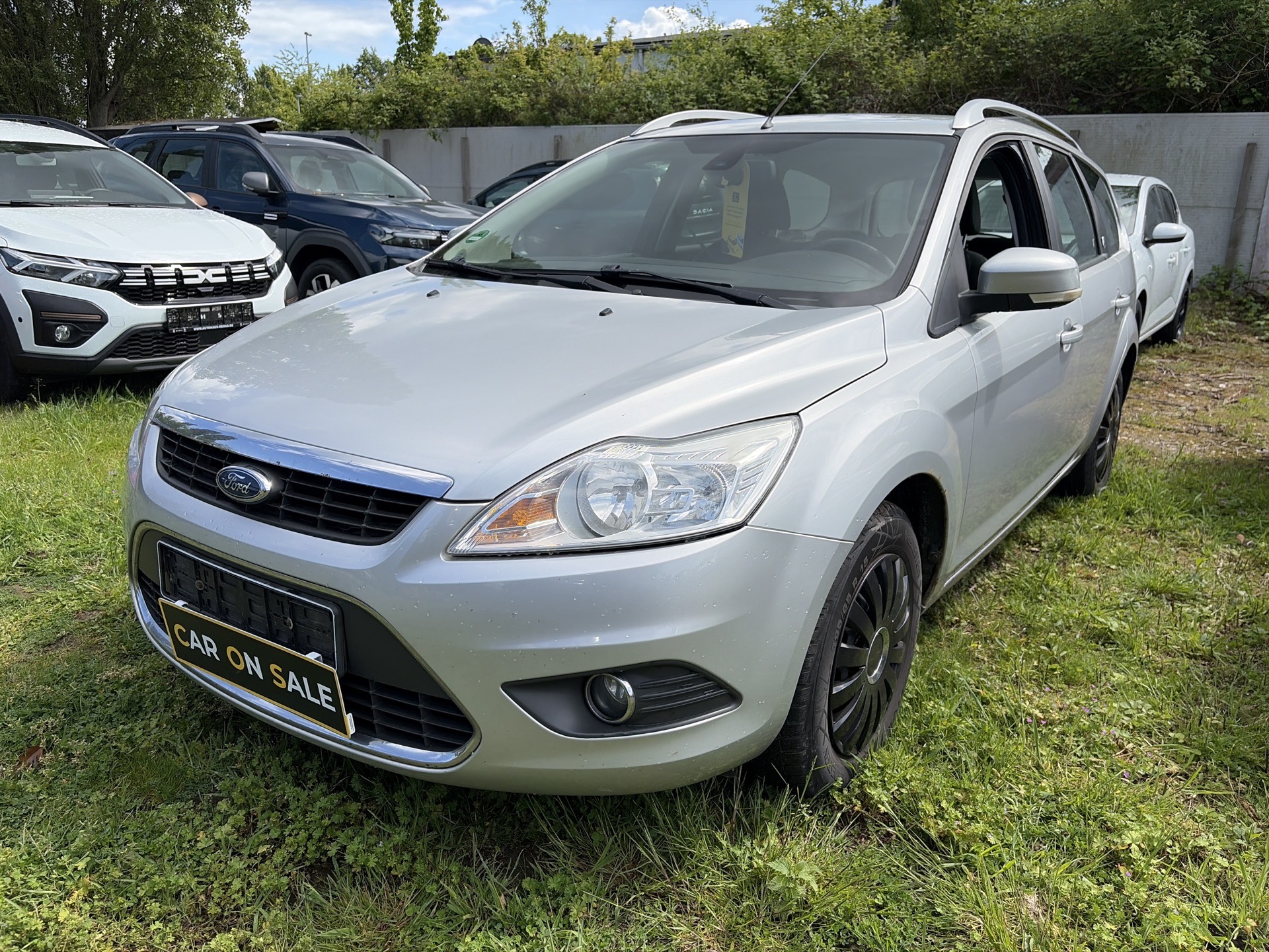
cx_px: 634
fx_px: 953
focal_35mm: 26
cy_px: 476
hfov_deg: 67.3
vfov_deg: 53.1
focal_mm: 5.96
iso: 50
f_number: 1.6
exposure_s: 1/3125
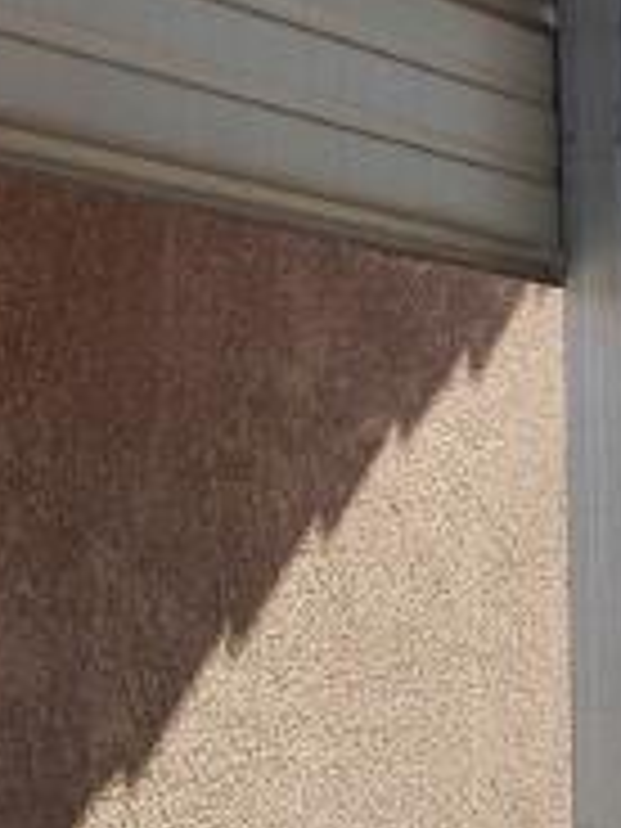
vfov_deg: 10.5
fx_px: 4473
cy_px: 790
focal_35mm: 187
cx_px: 1935
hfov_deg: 7.0
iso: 12
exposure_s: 1/707
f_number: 1.8
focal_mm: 6.4
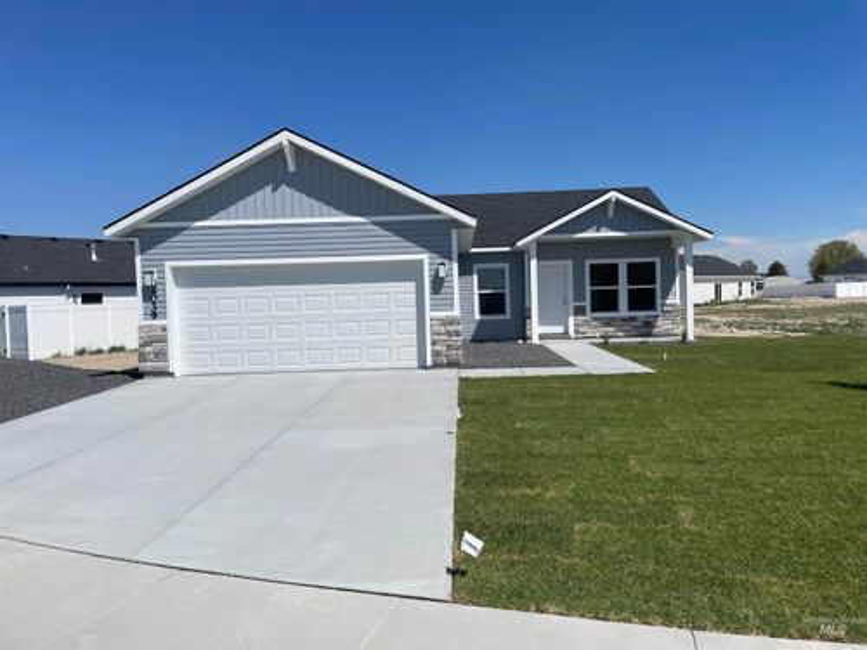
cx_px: 434
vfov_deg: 53.1
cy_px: 325
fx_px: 651
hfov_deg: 67.3
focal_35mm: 26
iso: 32
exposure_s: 1/7813
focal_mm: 4.2
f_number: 1.6
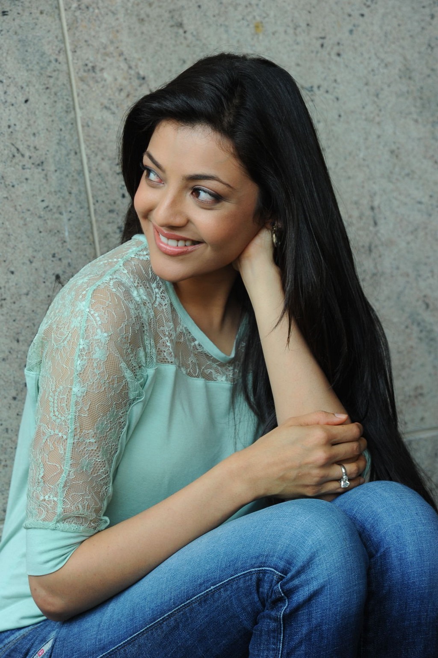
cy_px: 329
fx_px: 2192
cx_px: 219
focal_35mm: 120
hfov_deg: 11.4
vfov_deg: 17.1
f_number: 8
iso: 800
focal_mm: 120
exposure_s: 1/125
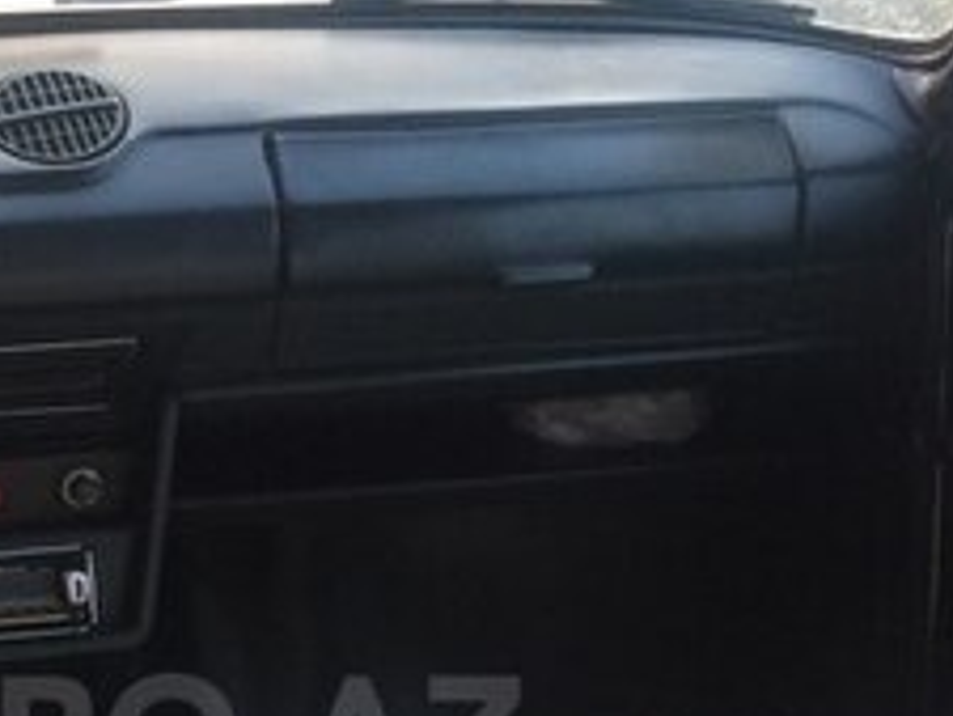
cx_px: 89
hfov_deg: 22.4
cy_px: 739
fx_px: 2341
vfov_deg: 16.9
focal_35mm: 85
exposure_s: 1/33
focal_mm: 4.15
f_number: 2.2
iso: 50
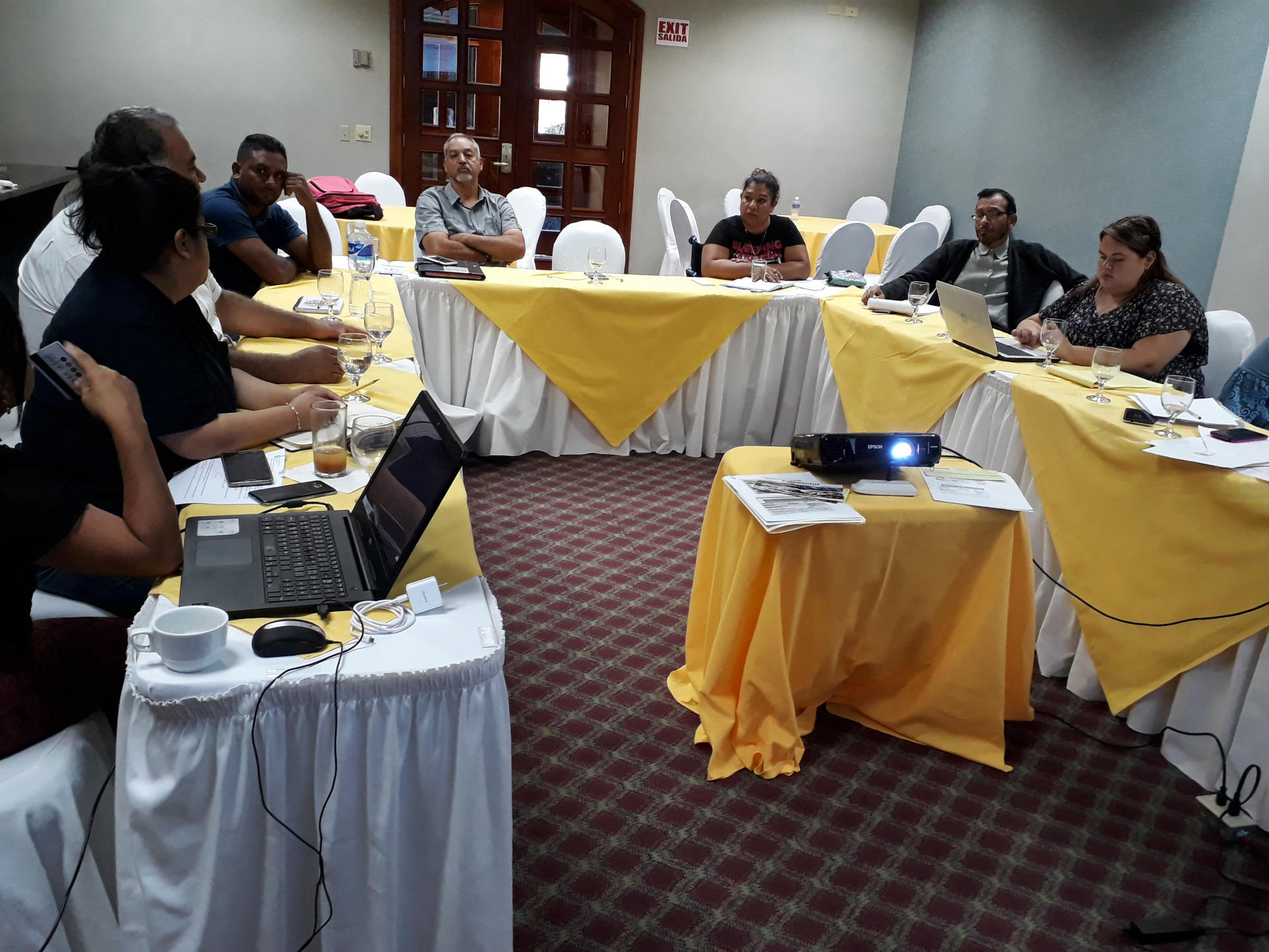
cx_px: 634
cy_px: 476
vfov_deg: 51.4
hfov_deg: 65.3
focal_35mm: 27
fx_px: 990
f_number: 1.9
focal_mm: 3.6
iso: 160
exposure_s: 1/30
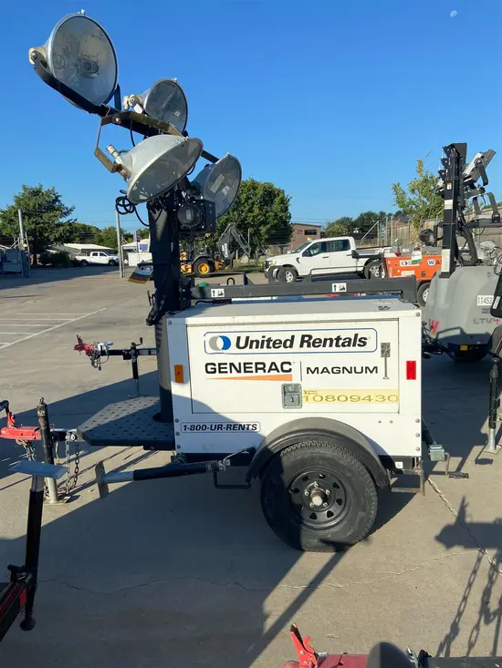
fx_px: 503
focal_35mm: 26
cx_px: 251
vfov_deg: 67.3
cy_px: 334
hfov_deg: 53.1
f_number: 1.8
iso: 32
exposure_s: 1/3610
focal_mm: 4.25
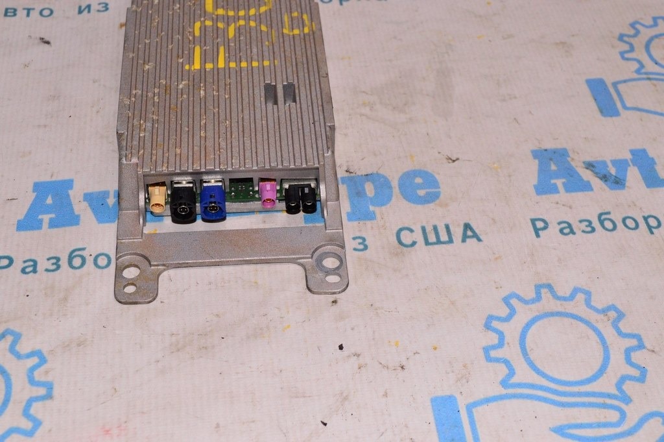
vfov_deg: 26.4
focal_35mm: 51
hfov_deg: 38.9
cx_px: 332
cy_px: 221
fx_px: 940
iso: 1600
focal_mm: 34
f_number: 8
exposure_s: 1/200
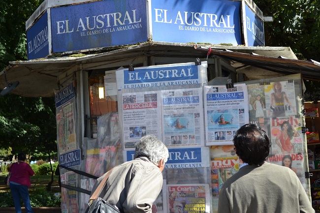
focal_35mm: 63
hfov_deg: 31.9
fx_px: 560
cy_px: 106
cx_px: 160
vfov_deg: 21.6
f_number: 6.3
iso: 100
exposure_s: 1/160
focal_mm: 42
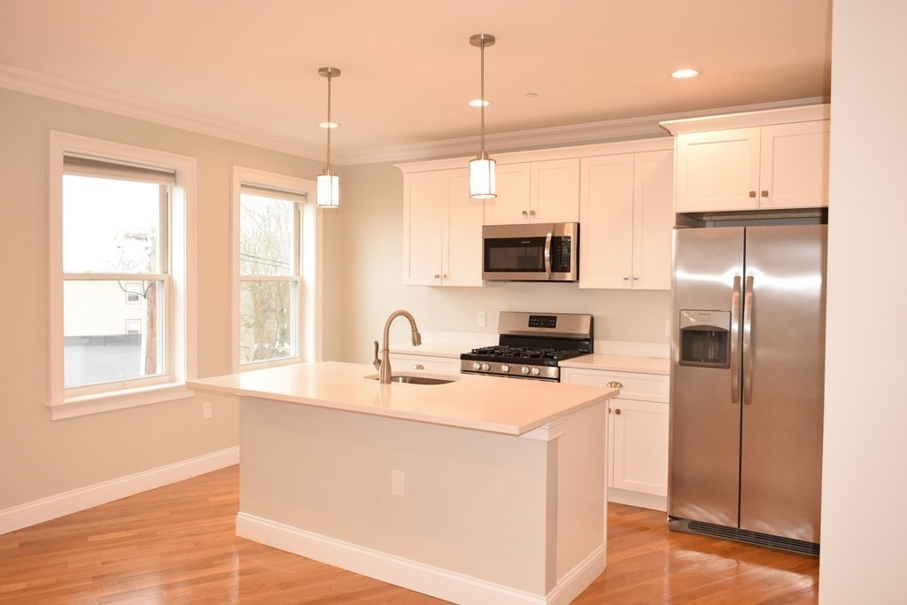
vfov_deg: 47.9
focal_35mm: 27
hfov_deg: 67.4
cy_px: 302
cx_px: 454
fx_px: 680
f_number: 5.6
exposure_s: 1/160
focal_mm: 18
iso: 1600
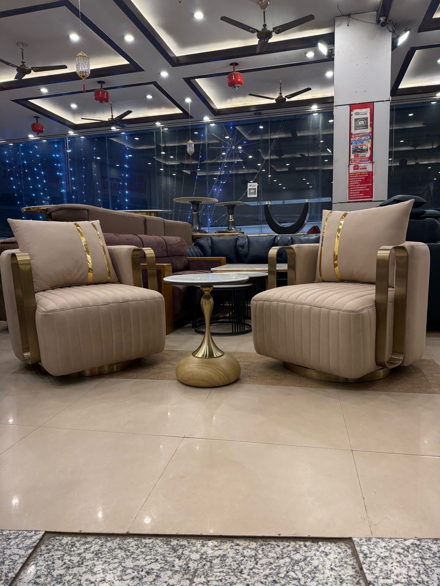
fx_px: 407
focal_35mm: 24
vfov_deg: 71.6
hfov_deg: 56.8
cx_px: 220
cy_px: 293
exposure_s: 1/100
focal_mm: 6.76
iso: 200
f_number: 1.78
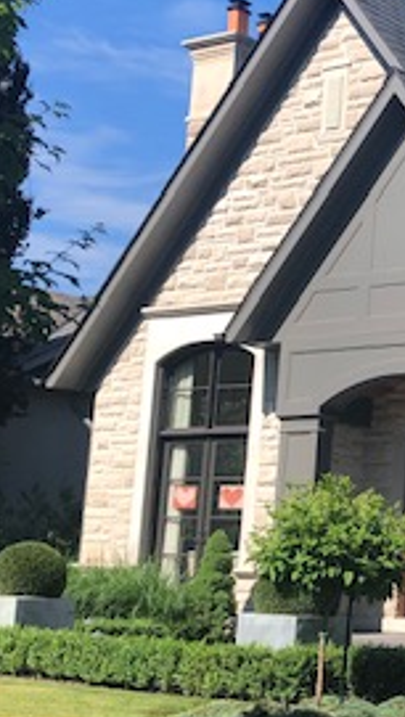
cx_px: 646
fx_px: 1371
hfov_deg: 15.3
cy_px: 407
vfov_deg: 29.3
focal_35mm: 72
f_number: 1.8
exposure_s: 1/1230
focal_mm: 3.99
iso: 20
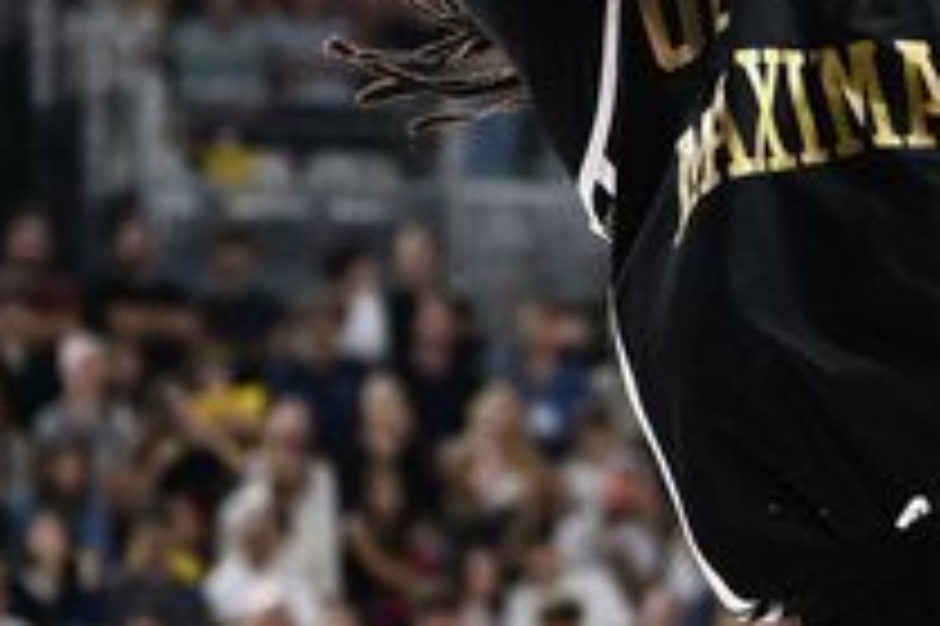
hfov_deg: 6.3
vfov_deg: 4.2
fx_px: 8584
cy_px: -74
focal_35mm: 329
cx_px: 778
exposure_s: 1/1250
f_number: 2.8
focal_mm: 70
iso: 4000
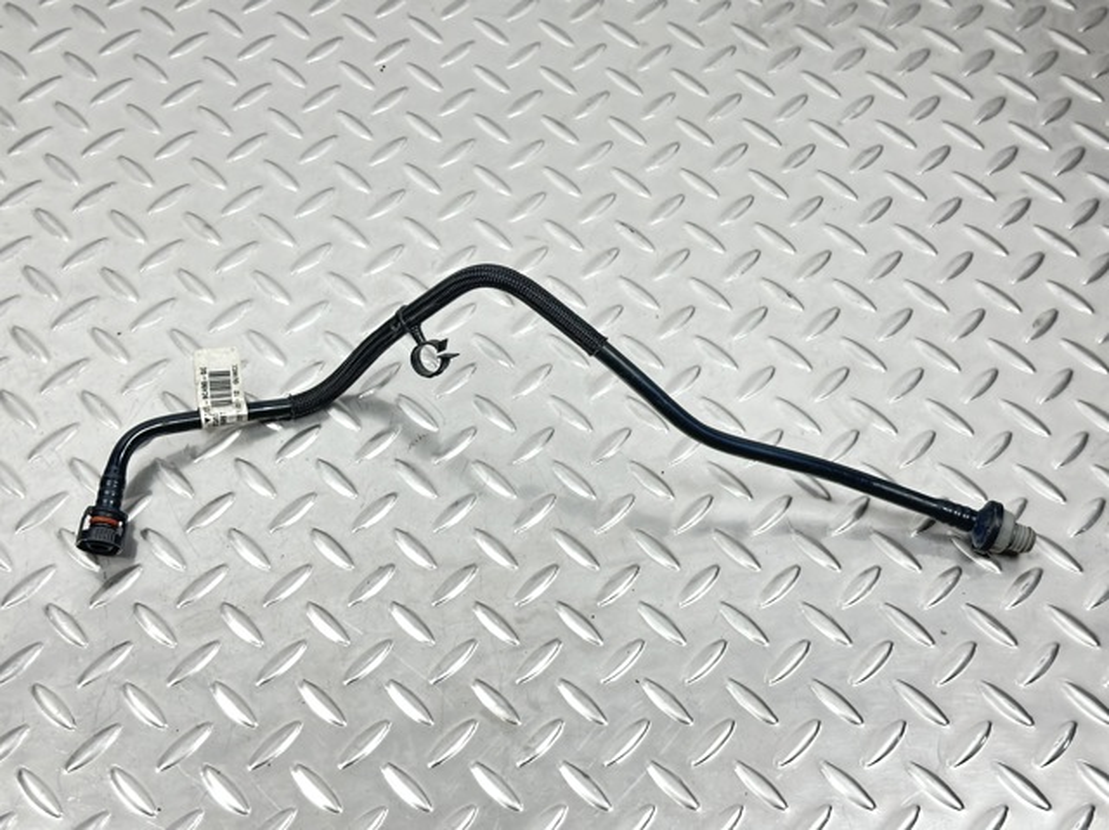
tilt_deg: -55.9
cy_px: 415
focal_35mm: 48
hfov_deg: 39.7
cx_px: 554
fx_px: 1537
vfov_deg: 30.2
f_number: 1.78
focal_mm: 6.86
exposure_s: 1/50
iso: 125
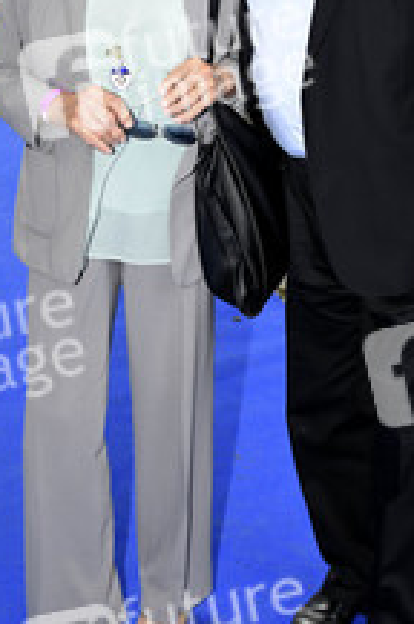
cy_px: 216
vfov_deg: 28.0
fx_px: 1246
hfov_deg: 18.8
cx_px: 250
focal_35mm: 72
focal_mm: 26
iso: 100
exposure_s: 1/160
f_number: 3.8
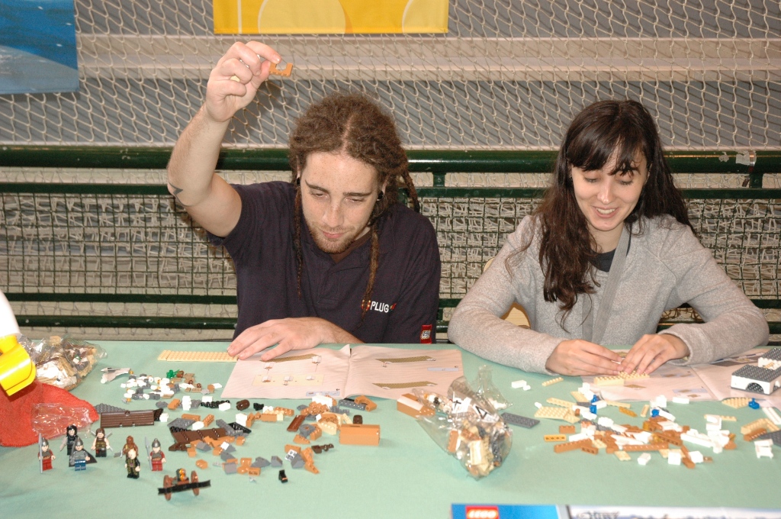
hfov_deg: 33.4
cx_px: 390
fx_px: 1300
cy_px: 260
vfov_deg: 22.6
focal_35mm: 60
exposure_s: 1/60
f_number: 5.6
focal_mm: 40
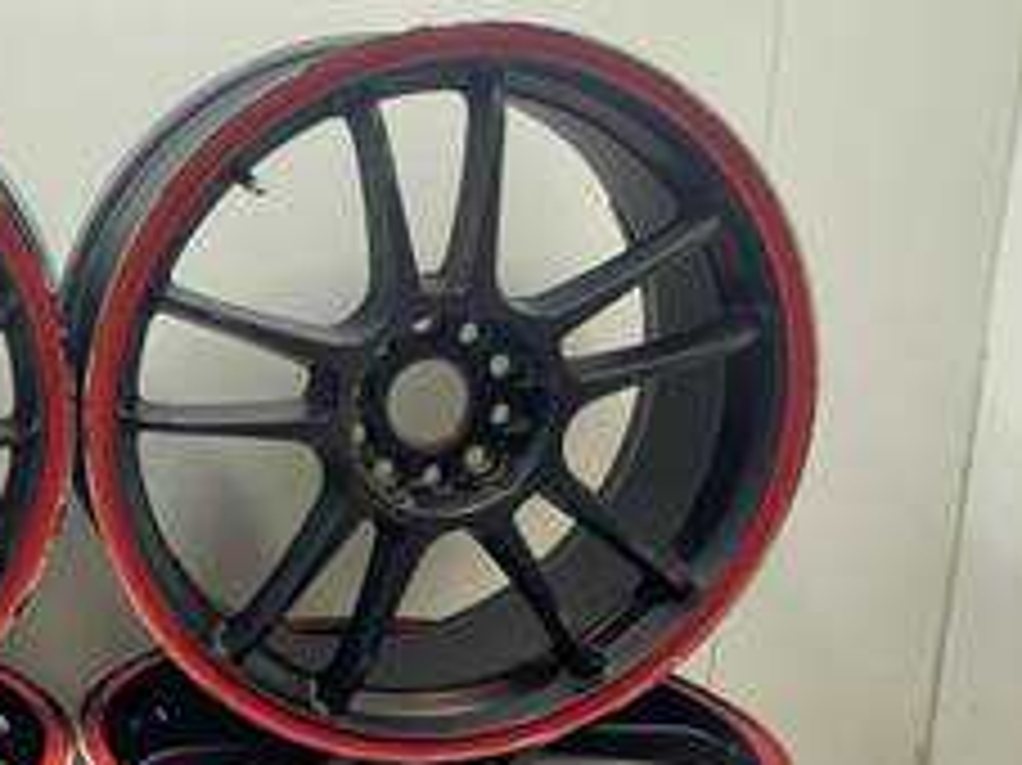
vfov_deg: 26.3
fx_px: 1623
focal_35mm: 55
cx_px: 77
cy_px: 558
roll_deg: +0.1
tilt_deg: -15.9
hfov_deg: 32.9
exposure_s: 1/50
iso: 250
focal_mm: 4.2
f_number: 1.6
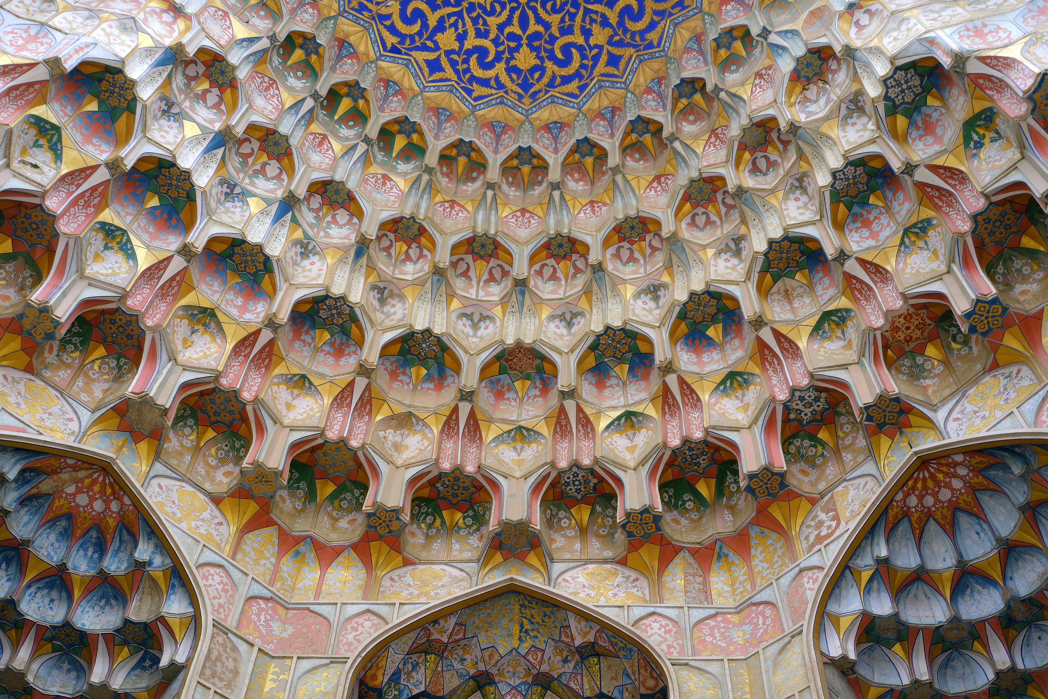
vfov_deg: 32.6
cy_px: 350
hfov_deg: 47.4
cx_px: 524
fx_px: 1193
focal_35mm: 41
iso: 160
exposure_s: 1/340
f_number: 5.6
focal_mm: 27
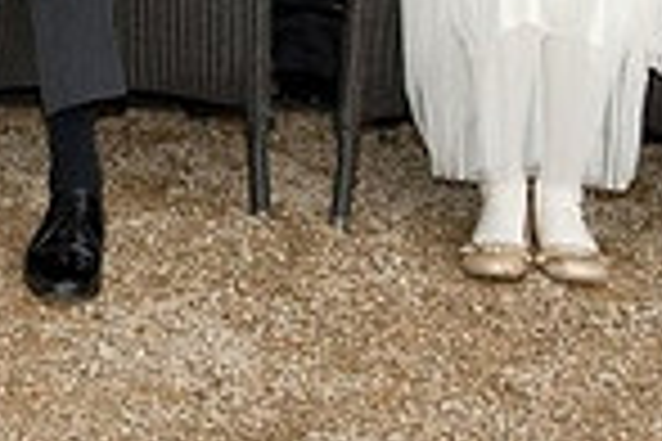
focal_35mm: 158
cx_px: -203
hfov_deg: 12.6
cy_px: -414
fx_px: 2905
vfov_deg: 8.3
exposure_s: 1/200
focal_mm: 40
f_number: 7.1
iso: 800
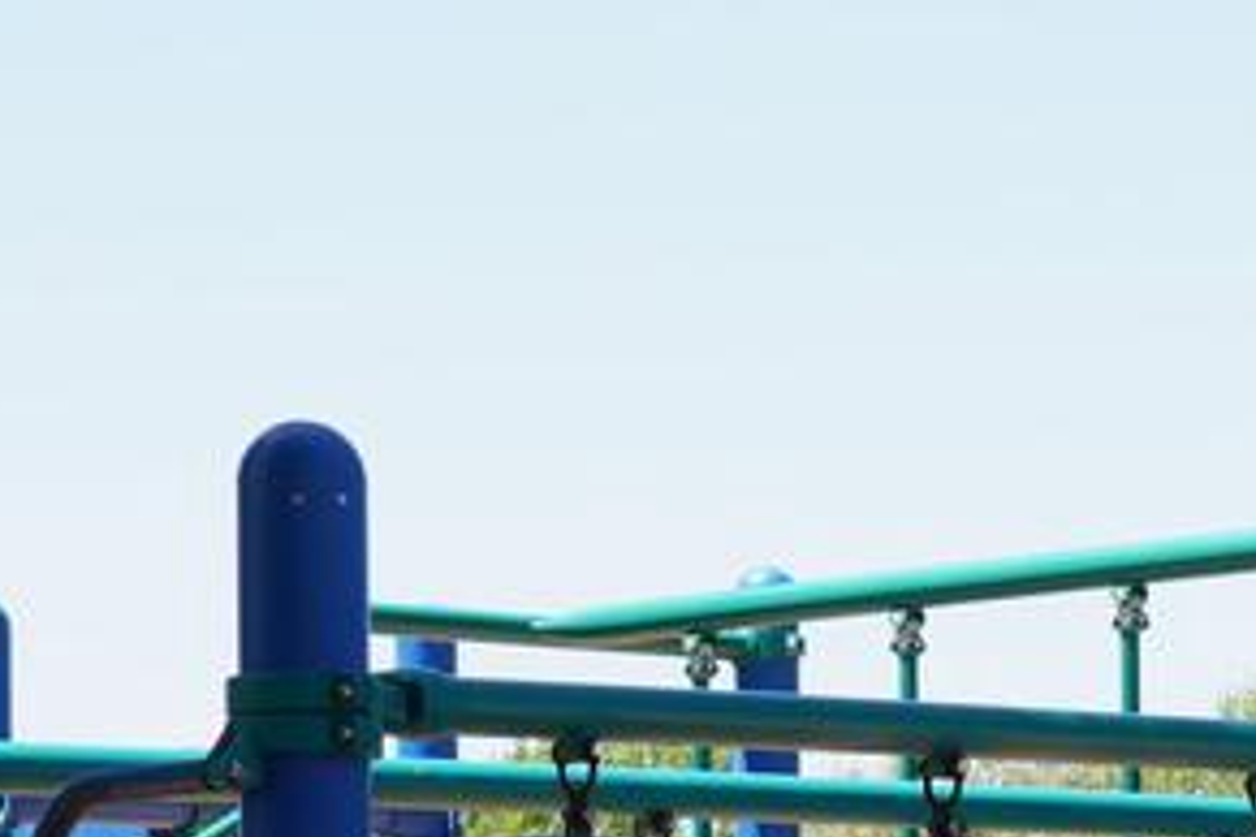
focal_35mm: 169
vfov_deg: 7.9
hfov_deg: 11.4
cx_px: 2175
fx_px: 5896
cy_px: 1325
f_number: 9
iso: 125
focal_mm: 24
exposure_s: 1/80
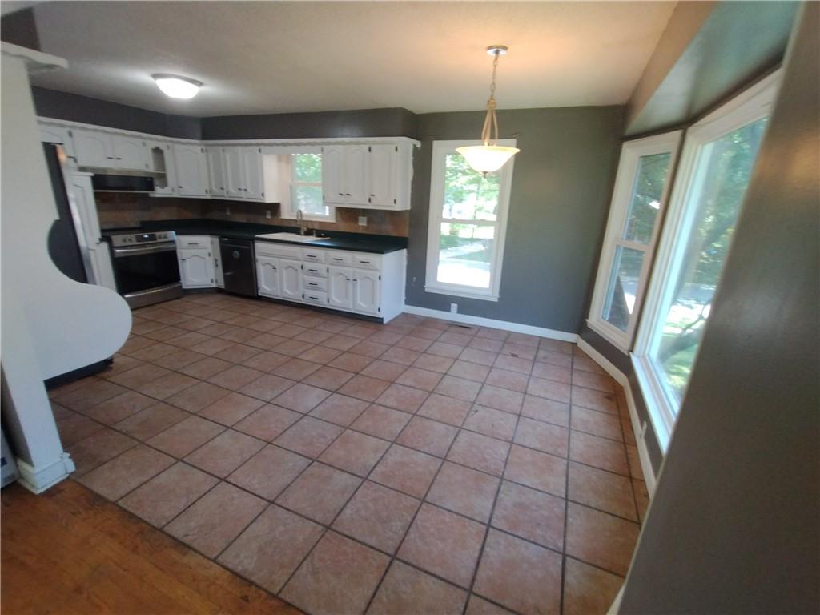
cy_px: 308
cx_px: 410
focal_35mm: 16
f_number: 2.2
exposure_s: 1/30
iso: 150
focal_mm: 1.66
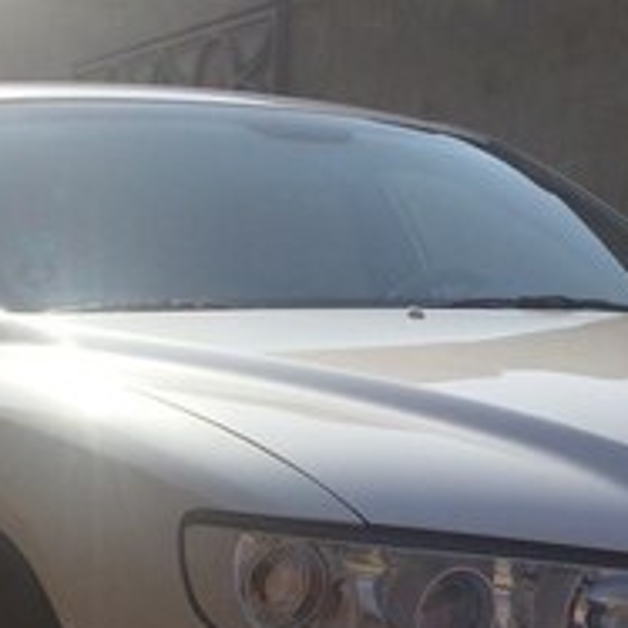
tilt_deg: -17.6
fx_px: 1396
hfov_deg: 25.1
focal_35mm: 68
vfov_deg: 23.5
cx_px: 165
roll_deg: +0.0
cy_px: 725
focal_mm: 4.15
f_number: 2.2
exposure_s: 1/2415
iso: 32
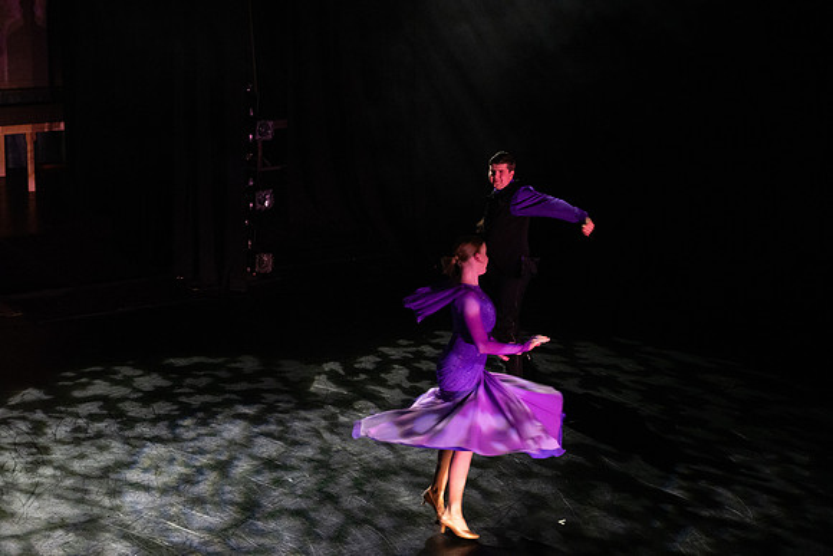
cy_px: 278
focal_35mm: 70
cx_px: 416
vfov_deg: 19.5
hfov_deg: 28.8
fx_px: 1620
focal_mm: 70
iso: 8000
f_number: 4
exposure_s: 1/125
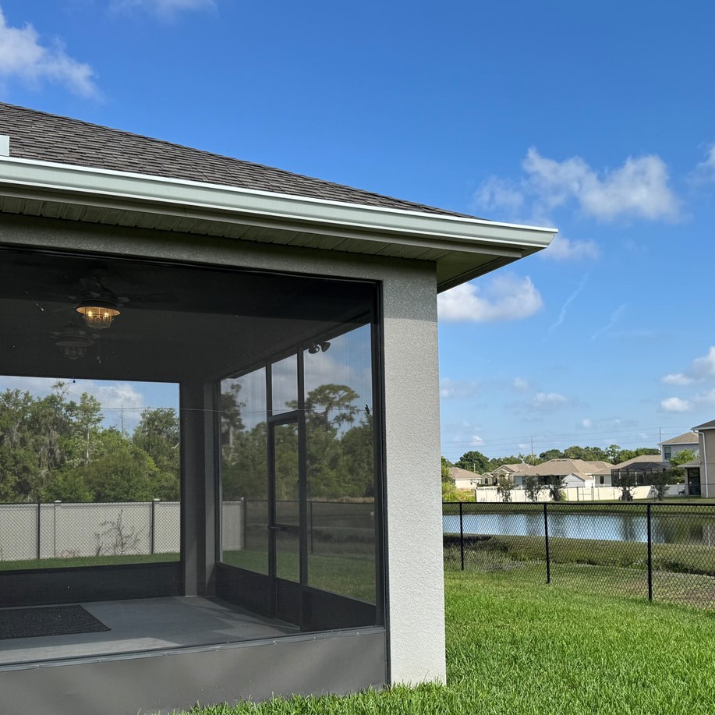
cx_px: 399
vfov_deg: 44.7
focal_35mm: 37
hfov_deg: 44.8
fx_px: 865
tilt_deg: +2.8
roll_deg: +1.1
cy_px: 430
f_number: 1.78
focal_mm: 6.76
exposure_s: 1/3802
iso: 80
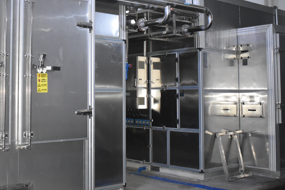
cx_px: 100
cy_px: 62
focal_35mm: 52
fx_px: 412
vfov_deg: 25.8
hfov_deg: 37.9
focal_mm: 24
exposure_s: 1/60
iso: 2800
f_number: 4
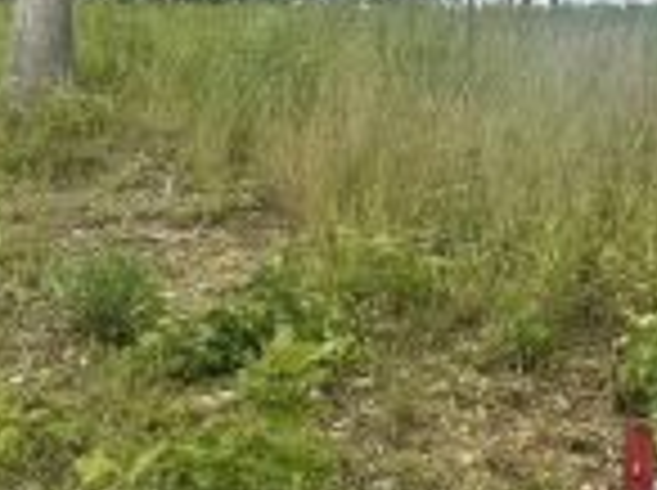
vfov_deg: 21.9
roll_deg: -2.5
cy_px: -22
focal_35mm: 64
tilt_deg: +16.0
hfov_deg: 30.3
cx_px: 326
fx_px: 1213
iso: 40
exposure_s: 1/955
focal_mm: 2.22
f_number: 2.2
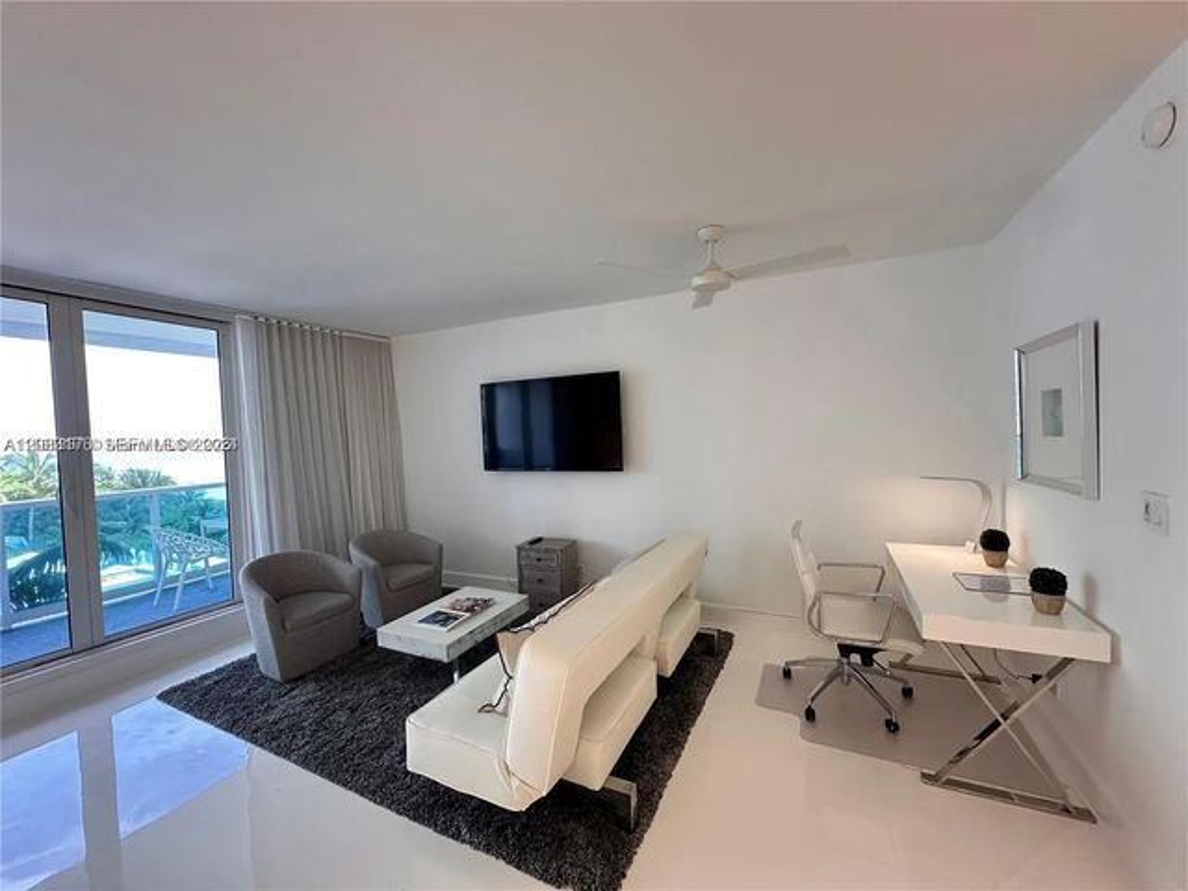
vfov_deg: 85.7
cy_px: 446
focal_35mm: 14
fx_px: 480
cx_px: 594
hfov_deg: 102.1
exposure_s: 1/120
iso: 160
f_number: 2.2
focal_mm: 2.22
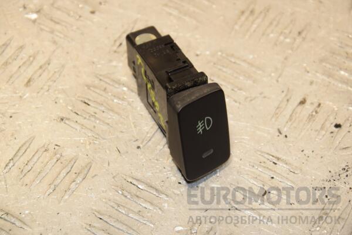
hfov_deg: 15.2
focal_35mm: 135
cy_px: 118
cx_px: 176
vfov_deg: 10.2
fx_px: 1320
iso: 800
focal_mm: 90
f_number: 8
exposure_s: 1/200
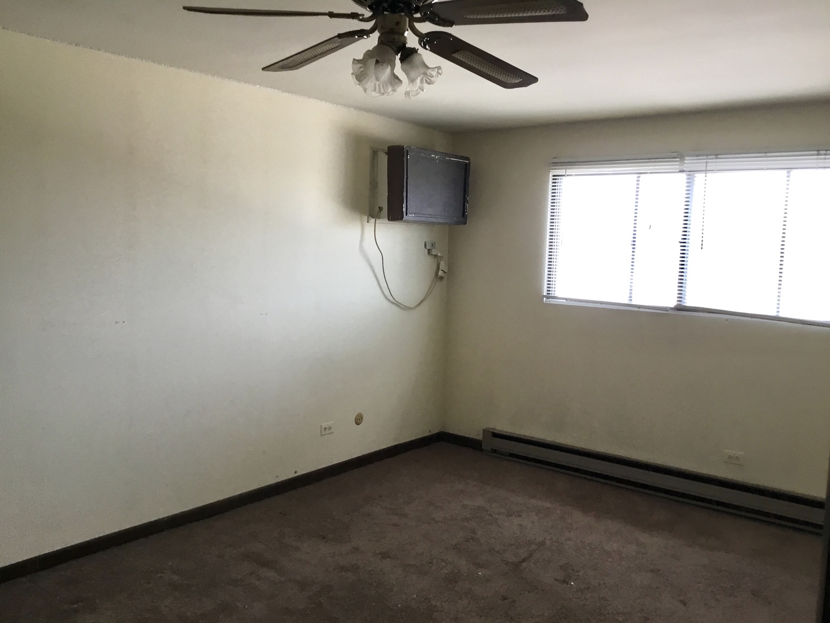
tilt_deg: -5.9
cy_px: 312
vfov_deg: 45.4
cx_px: 415
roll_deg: -1.9
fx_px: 743
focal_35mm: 31
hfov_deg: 58.4
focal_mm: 3.3
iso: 32
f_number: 2.4
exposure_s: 1/30
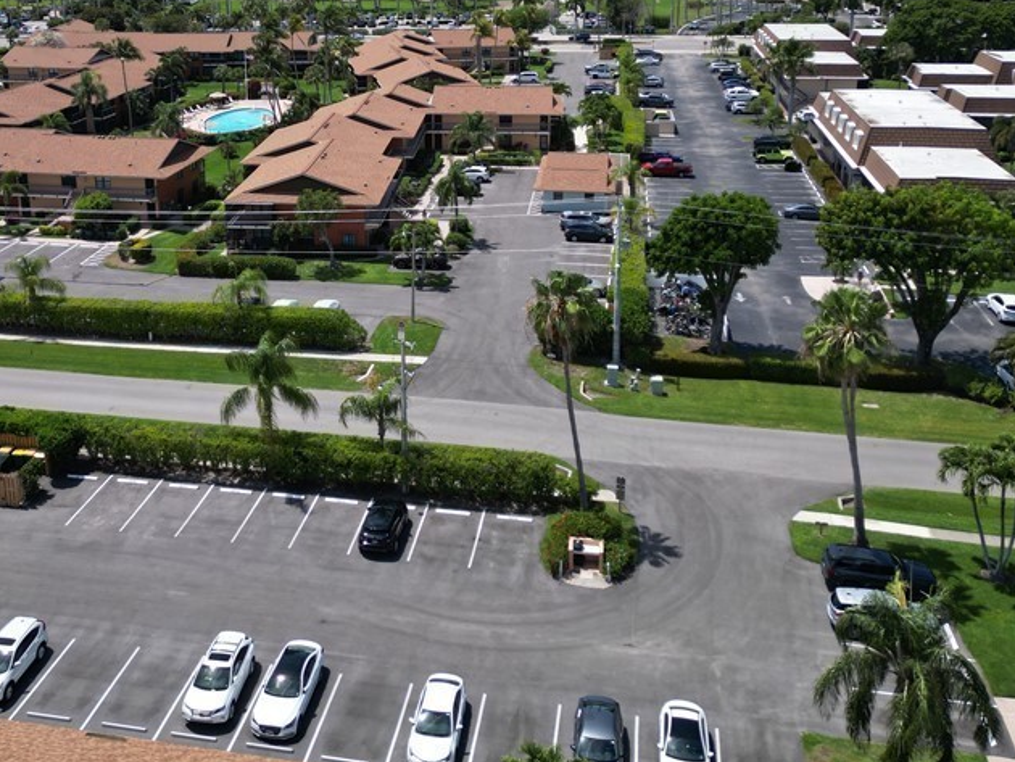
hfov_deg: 47.5
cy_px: 177
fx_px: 1144
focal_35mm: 39
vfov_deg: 35.9
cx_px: 396
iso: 120
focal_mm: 6.72
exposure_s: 1/4000
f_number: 1.7
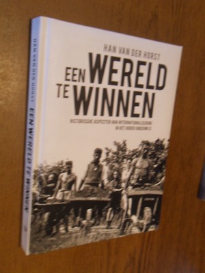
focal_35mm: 35
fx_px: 276
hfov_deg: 40.7
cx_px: 102
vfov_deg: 52.6
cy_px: 136
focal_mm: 6.3
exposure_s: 1/8
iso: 400
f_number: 3.5
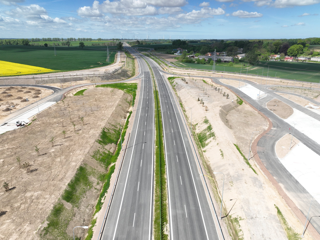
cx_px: 160
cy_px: 120
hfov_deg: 71.6
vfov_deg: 56.8
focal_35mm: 24
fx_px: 222
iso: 100
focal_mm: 12.29
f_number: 2.8
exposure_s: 1/1600
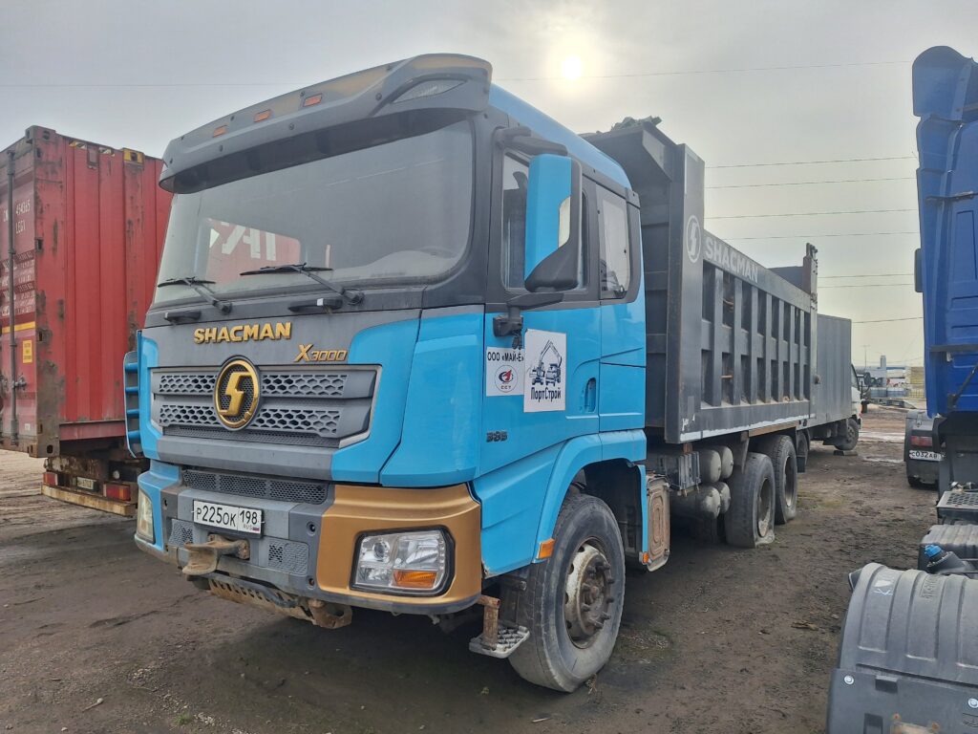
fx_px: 650
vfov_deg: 58.9
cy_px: 367
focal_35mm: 23
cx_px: 489
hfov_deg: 73.9
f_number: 1.8
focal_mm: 5.54
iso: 40
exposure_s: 1/1082
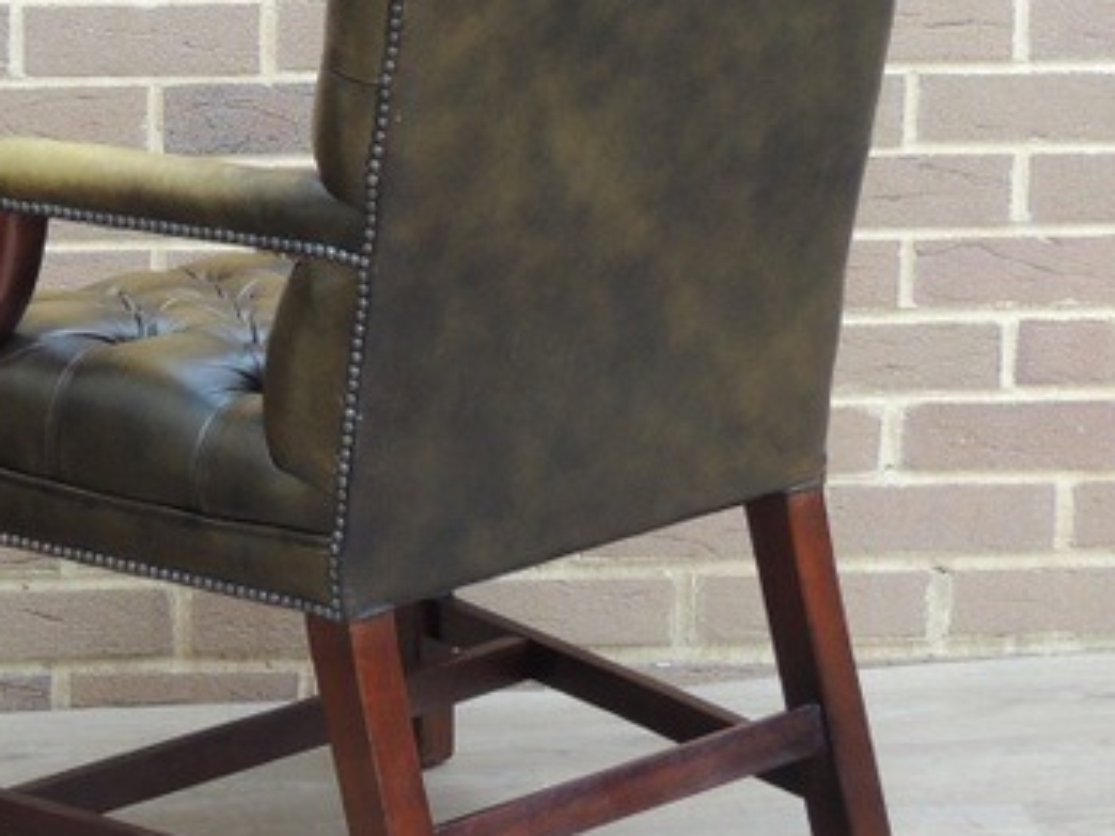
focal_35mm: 147
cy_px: 333
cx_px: -141
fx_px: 4735
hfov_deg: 13.2
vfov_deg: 10.1
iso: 140
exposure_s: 1/50
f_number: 3.6
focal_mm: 8.9
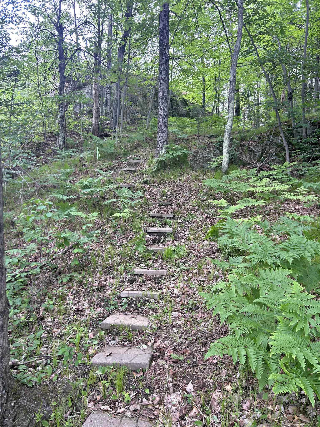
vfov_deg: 67.3
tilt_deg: +0.4
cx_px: 160
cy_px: 214
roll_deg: -1.2
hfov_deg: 53.1
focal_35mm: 26
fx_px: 320
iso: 64
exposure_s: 1/166
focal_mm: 5.7
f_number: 1.5
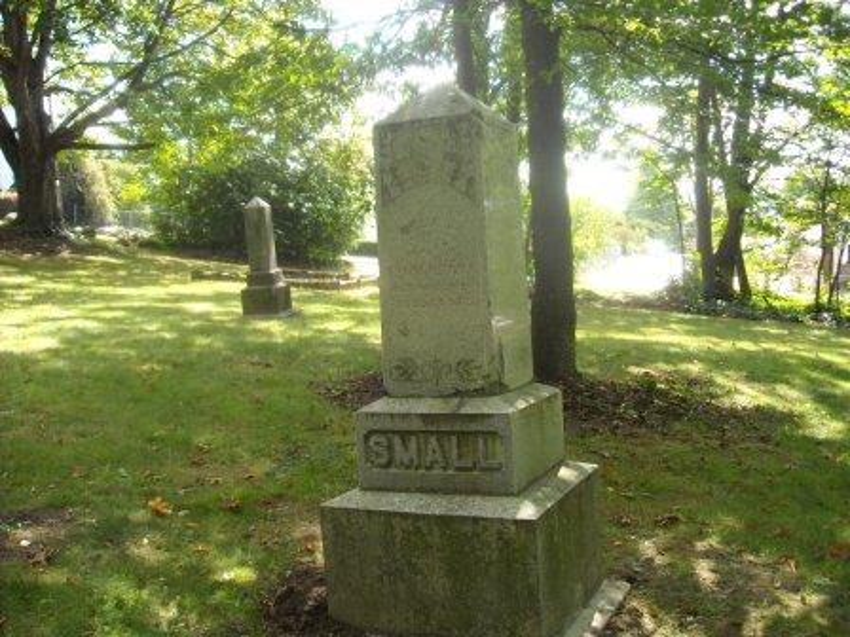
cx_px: 425
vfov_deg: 40.7
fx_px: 859
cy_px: 318
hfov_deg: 52.6
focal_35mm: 35
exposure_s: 1/91
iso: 64
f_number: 2.8
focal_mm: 5.7
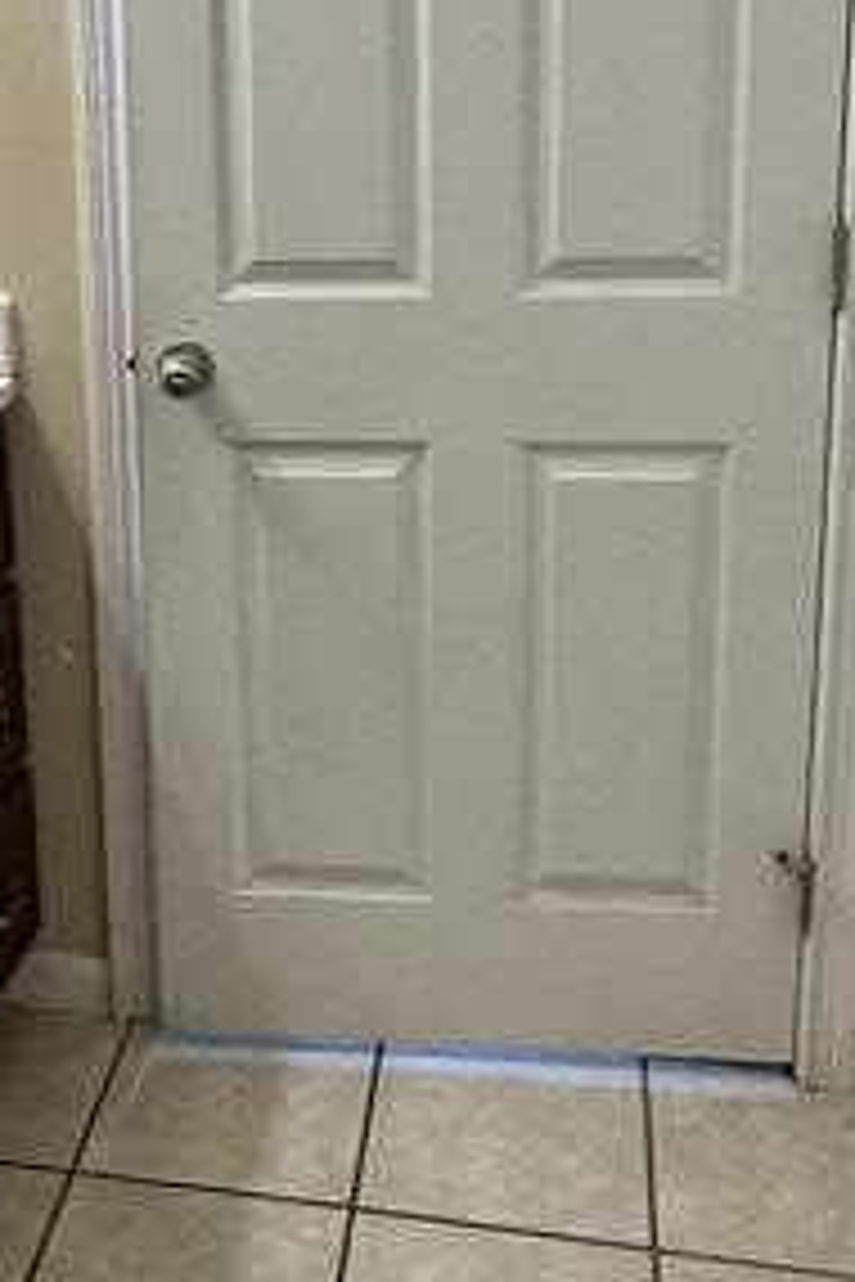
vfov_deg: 39.2
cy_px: 310
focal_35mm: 49
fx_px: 1745
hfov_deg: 27.0
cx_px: 180
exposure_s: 1/120
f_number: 2.2
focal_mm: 2.22
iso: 125
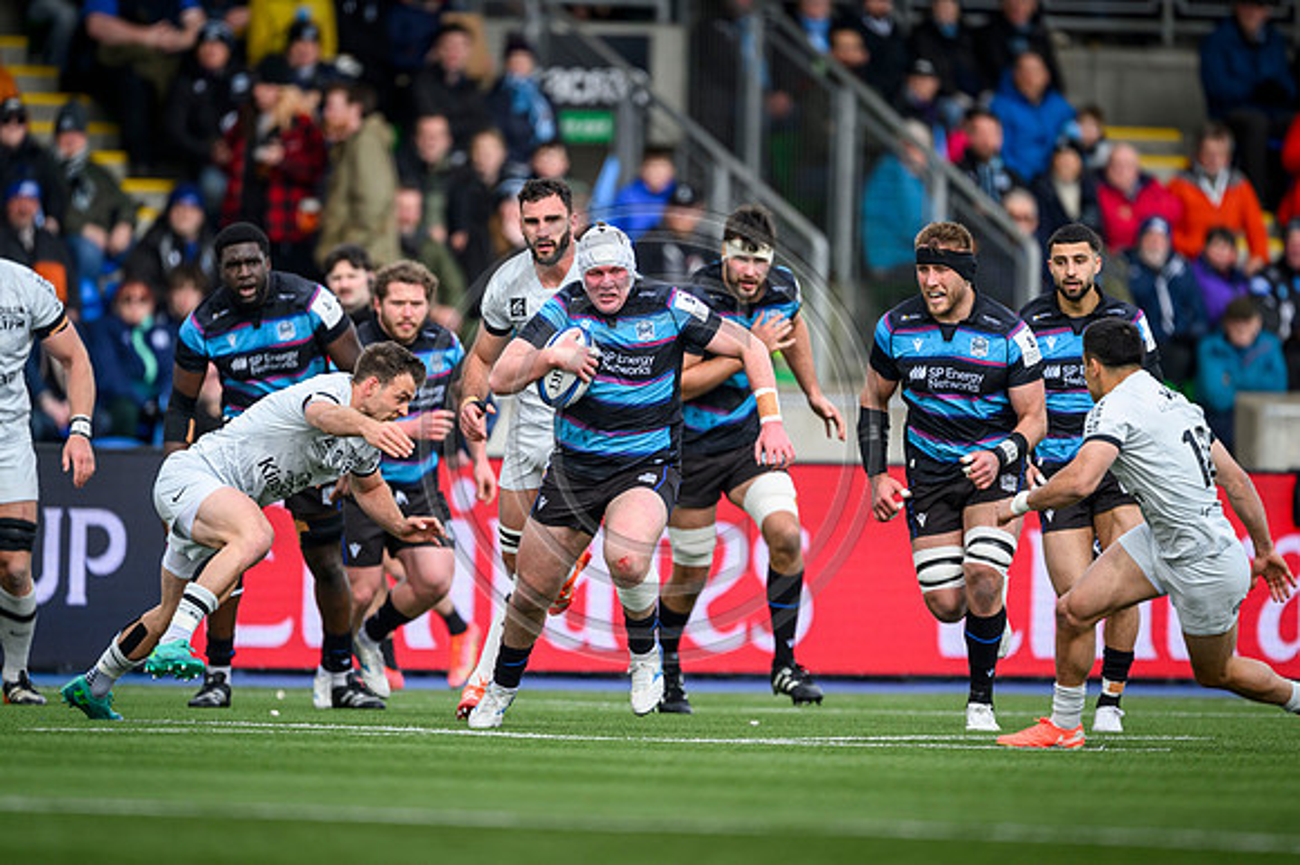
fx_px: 22153
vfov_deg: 2.2
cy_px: 415
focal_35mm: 614
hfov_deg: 3.4
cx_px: 653
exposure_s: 1/2000
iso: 500
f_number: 4
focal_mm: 560
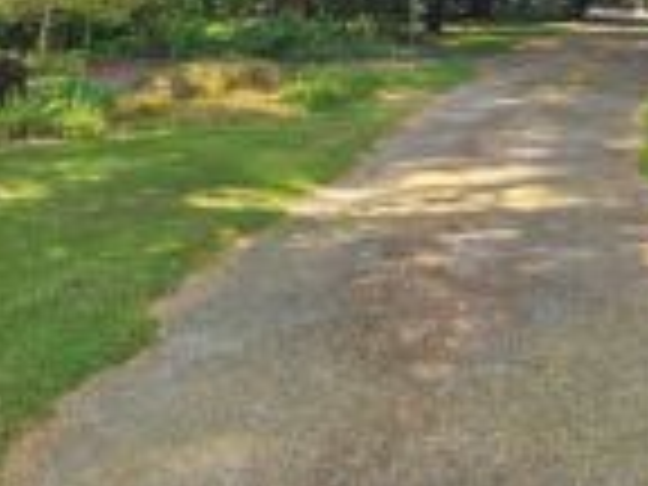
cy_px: -153
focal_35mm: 64
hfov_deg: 30.2
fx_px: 1198
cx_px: 387
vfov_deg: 20.8
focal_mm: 6.3
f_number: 1.7
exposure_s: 1/143
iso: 10
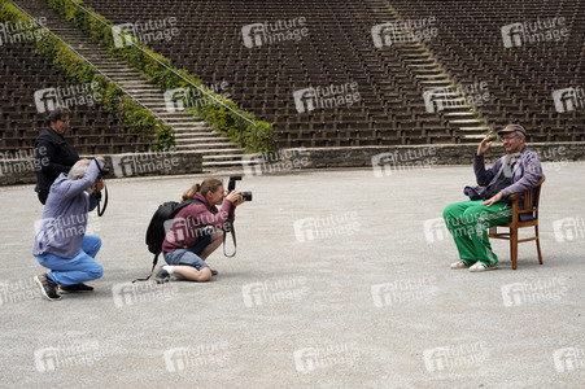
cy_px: 194
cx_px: 292
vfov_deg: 20.9
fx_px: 1055
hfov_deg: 31.0
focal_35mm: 65
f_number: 8
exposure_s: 1/125
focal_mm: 65
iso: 64
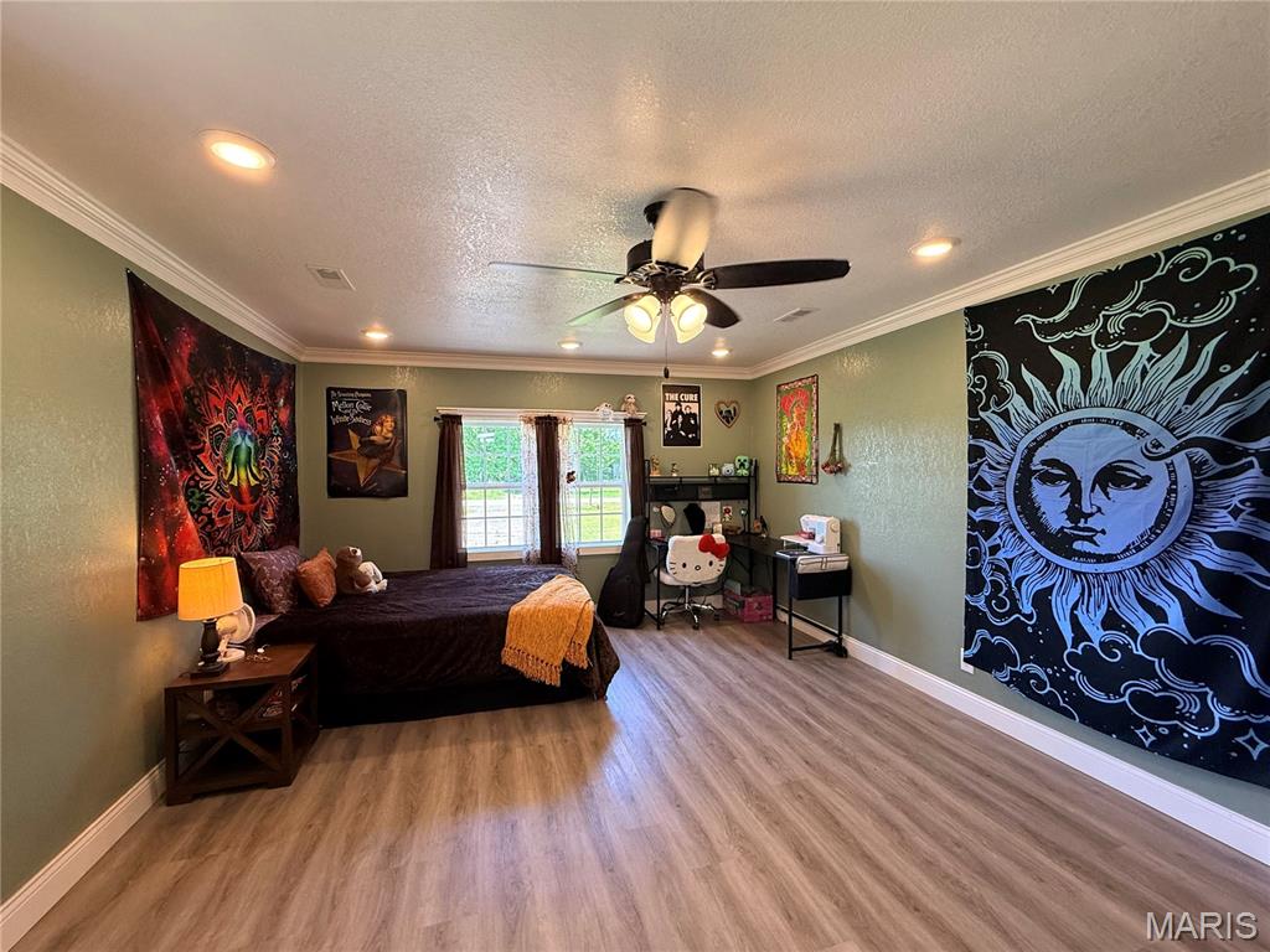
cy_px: 476
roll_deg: +0.2
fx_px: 514
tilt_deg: -0.9
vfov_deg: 85.7
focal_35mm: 14
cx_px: 635
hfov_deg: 102.1
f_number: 2.2
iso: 200
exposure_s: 1/120
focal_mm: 2.22
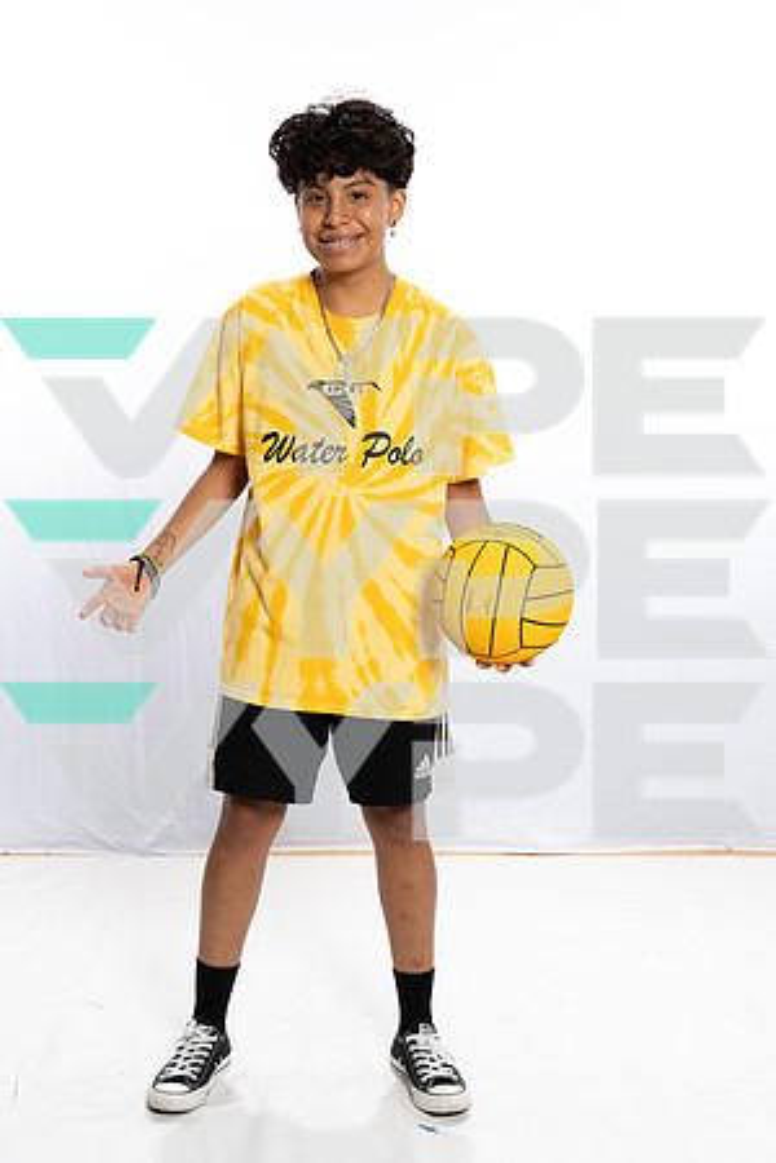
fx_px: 1649
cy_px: 582
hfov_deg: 26.5
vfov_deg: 38.9
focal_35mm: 51
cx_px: 388
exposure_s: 1/250
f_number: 10
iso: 1250
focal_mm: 51
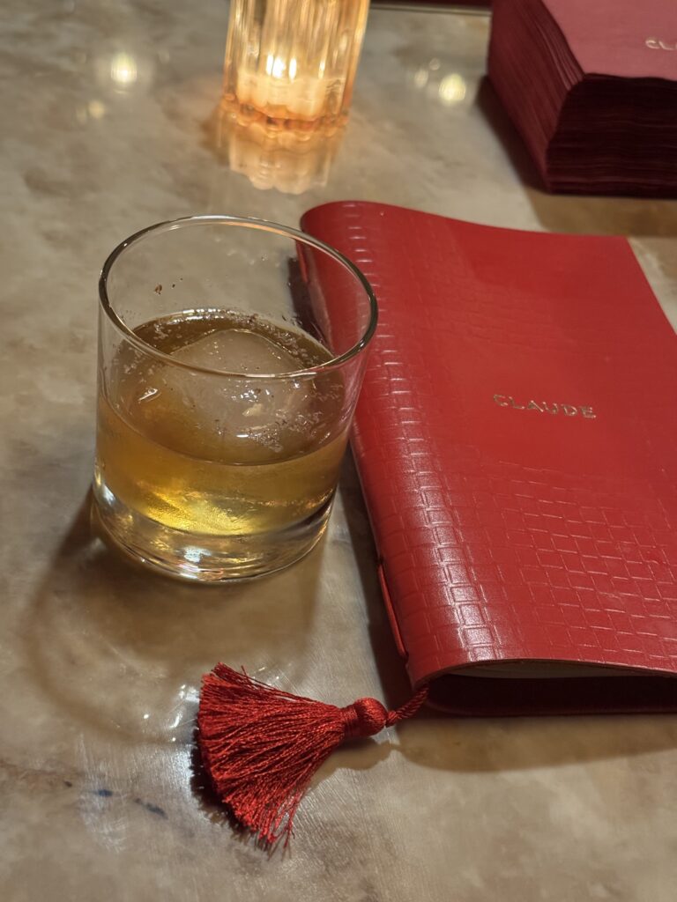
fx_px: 1252
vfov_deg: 39.7
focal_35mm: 48
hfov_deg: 30.3
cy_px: 451
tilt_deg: -40.1
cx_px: 338
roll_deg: -11.7
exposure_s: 1/30
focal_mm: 6.76
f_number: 1.78
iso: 640
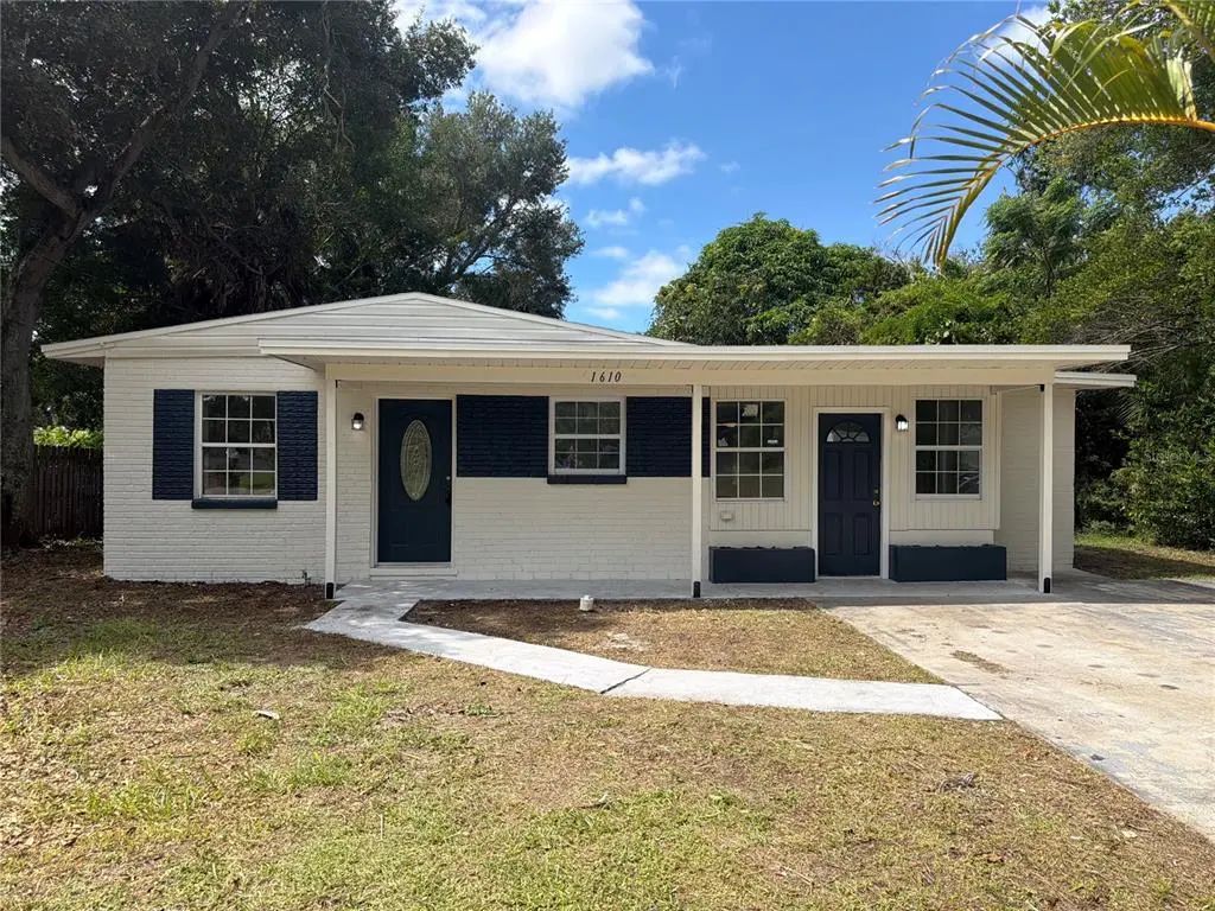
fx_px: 842
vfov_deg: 56.8
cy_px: 456
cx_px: 608
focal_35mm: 24
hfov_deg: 71.6
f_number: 1.78
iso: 80
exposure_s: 1/5319
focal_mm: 6.76
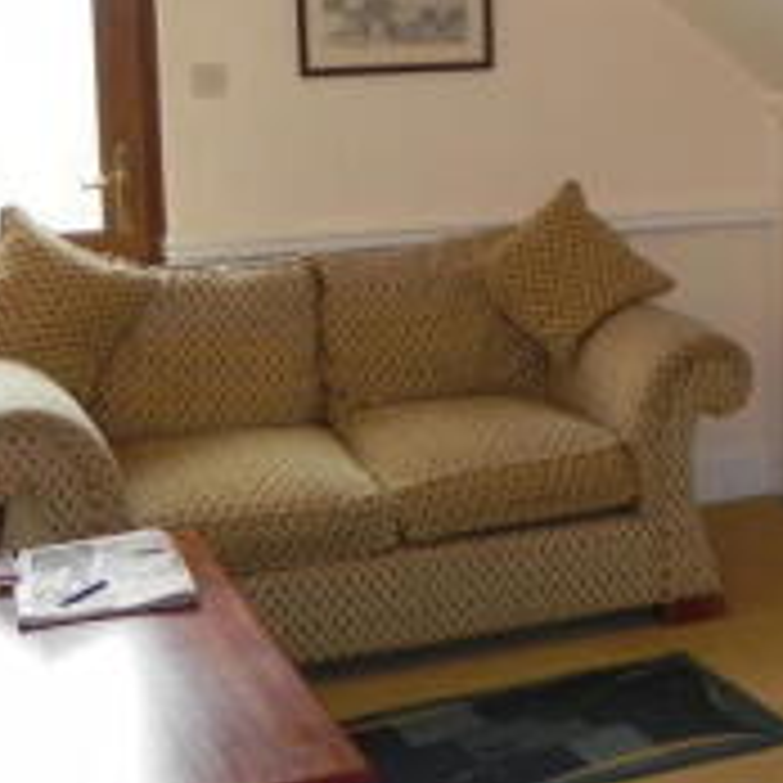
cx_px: 776
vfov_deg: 22.4
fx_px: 1971
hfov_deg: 21.7
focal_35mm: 77
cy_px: 254
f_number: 3.5
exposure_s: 1/73.8
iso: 160
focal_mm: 4.6
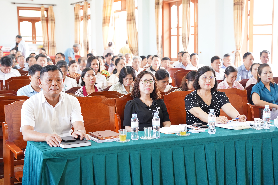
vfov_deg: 22.3
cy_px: 99
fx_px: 471
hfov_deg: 32.9
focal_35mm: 61
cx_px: 133
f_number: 4
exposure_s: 1/60
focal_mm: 55
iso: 1250
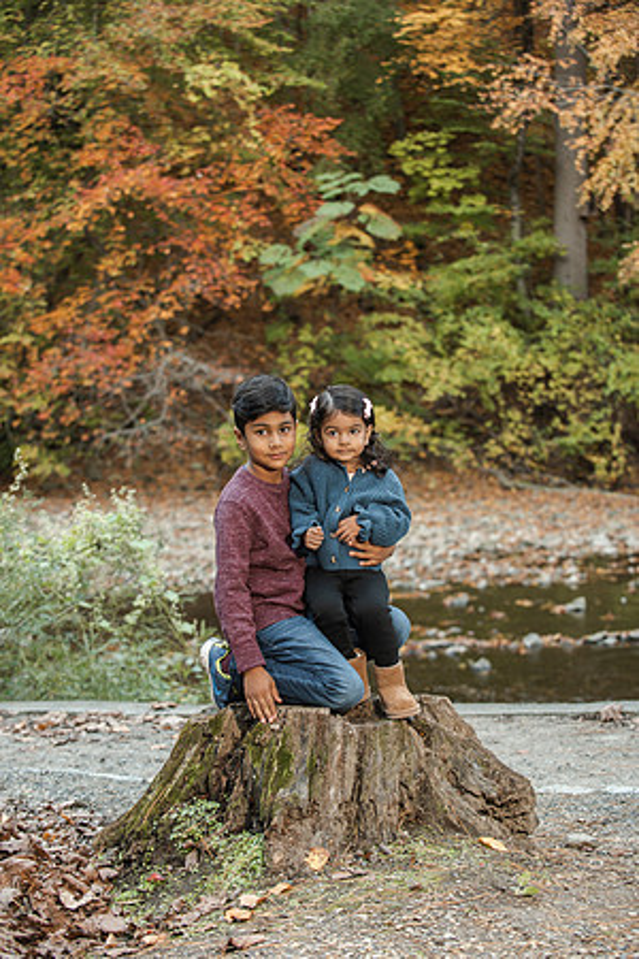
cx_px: 320
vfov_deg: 26.0
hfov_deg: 17.5
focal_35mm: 78
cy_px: 480
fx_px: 2077
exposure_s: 1/125
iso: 640
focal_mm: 78
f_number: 4
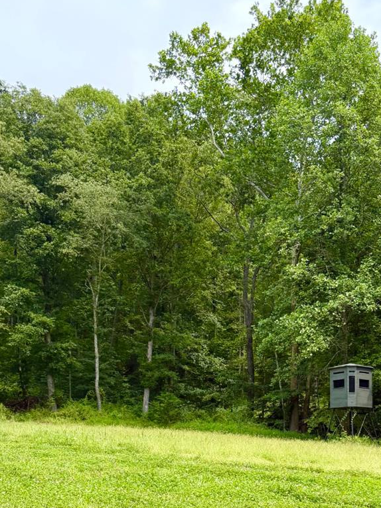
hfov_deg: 30.2
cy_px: 437
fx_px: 690
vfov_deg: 38.3
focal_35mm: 47
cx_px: 298
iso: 100
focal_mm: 6.76
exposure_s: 1/1812
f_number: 1.78
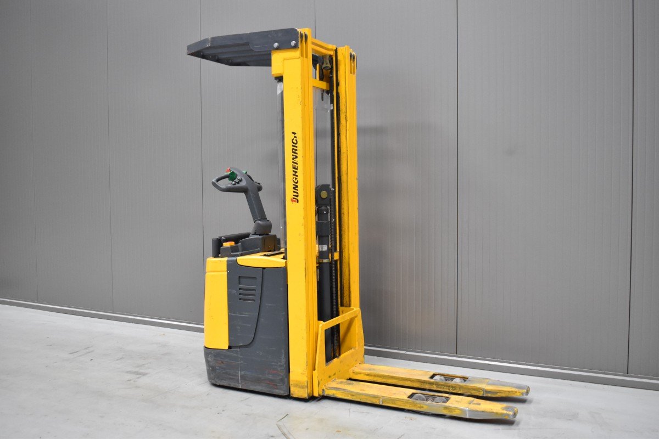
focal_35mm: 34
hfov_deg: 55.1
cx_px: 330
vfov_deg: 38.4
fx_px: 631
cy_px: 220
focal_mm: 23
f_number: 4
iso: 1600
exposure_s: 1/60
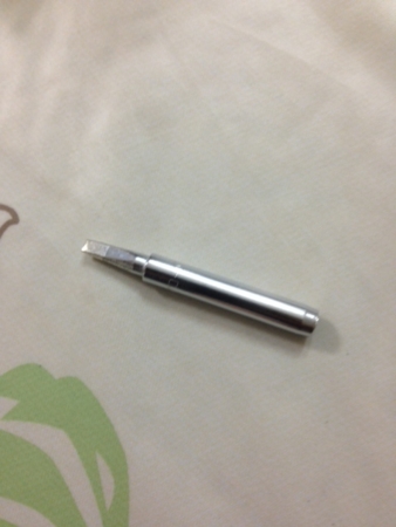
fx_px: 503
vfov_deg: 55.3
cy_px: 264
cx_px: 198
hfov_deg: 43.0
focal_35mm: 33
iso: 80
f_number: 2.4
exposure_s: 1/20
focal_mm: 4.13
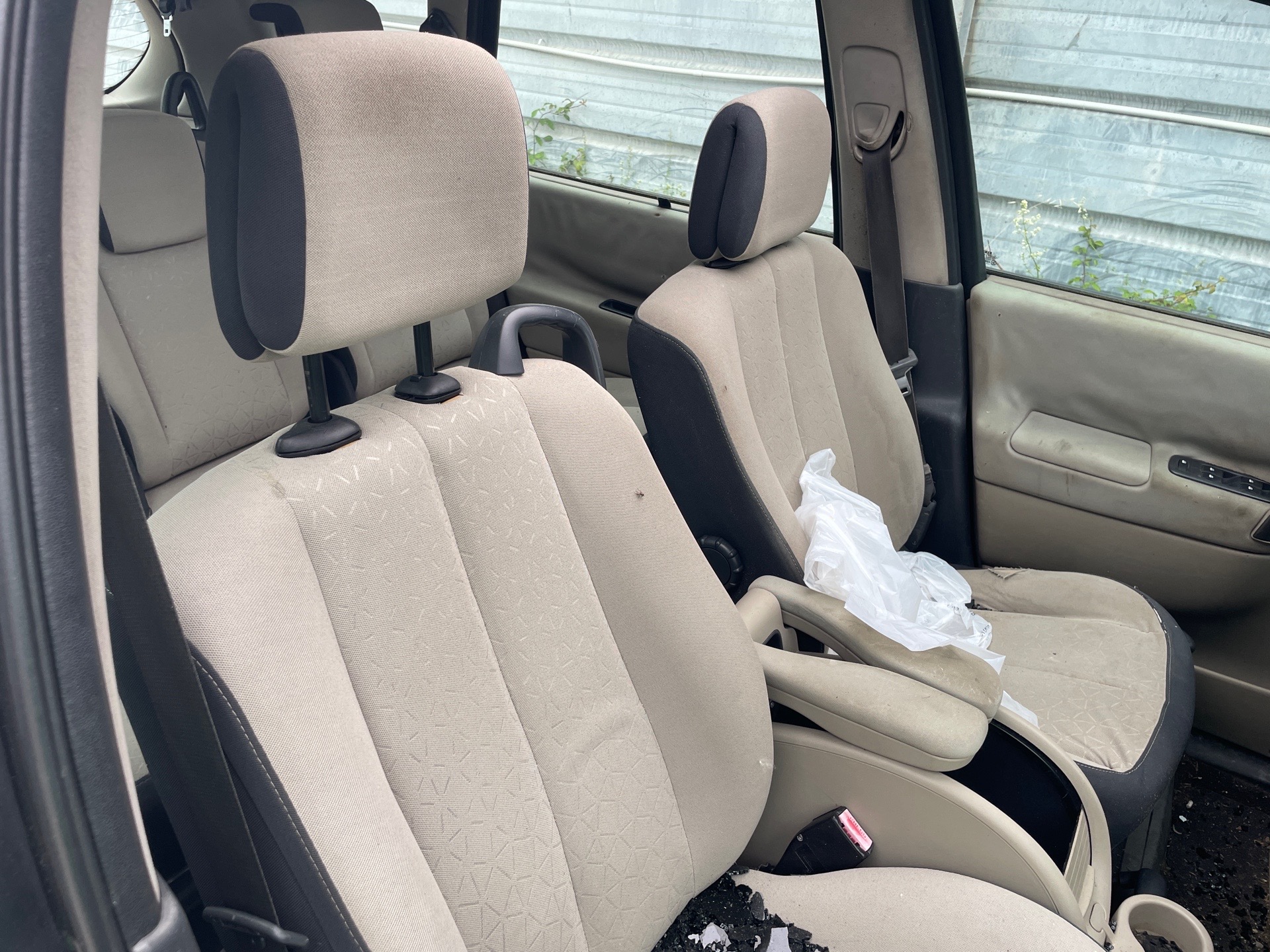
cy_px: 476
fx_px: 954
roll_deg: -2.5
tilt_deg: -25.9
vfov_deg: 53.1
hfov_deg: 67.3
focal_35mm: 26
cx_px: 635
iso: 50
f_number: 1.6
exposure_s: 1/121
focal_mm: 4.2
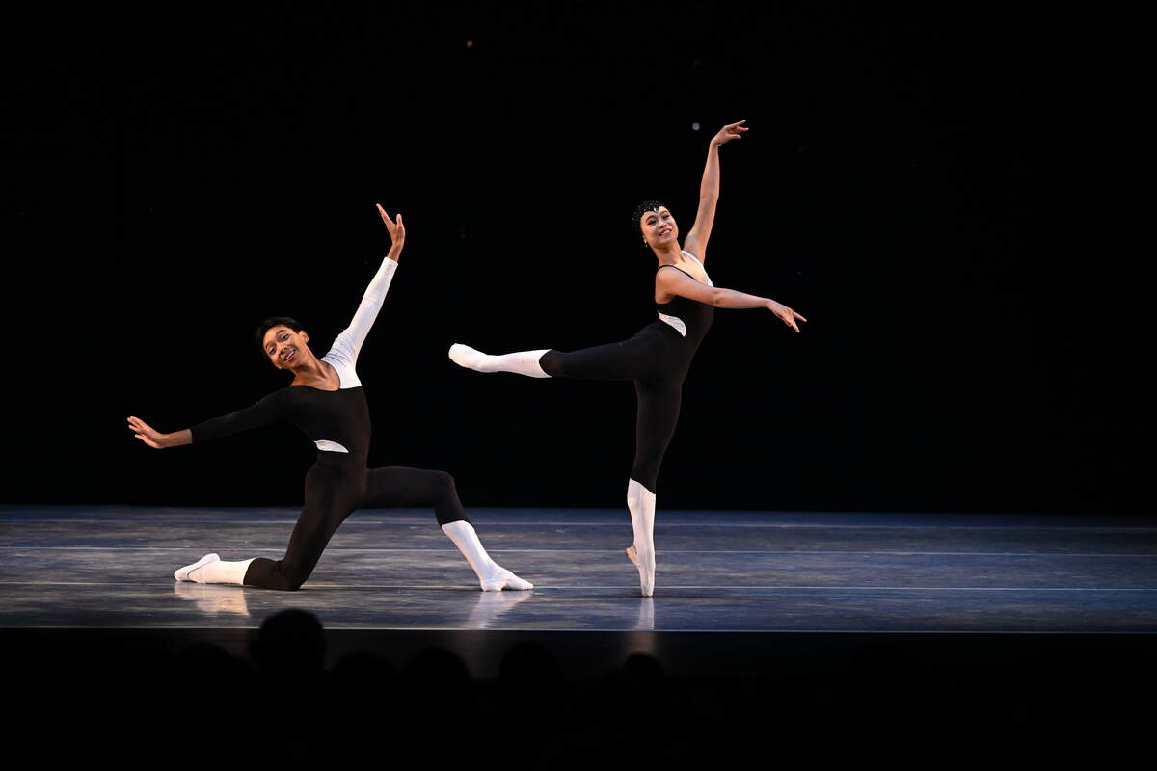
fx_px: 4017
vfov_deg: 11.0
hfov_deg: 16.4
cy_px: 386
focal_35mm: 125
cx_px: 578
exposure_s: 1/1250
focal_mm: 125
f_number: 2.8
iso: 5000
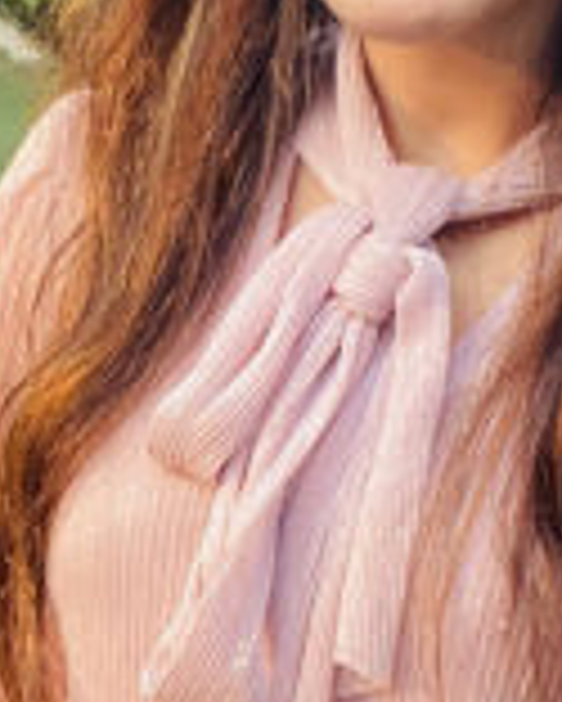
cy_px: 299
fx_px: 2596
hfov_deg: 12.2
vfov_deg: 15.4
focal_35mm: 125
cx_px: -49
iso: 64
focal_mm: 2.71
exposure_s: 1/122
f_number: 2.2
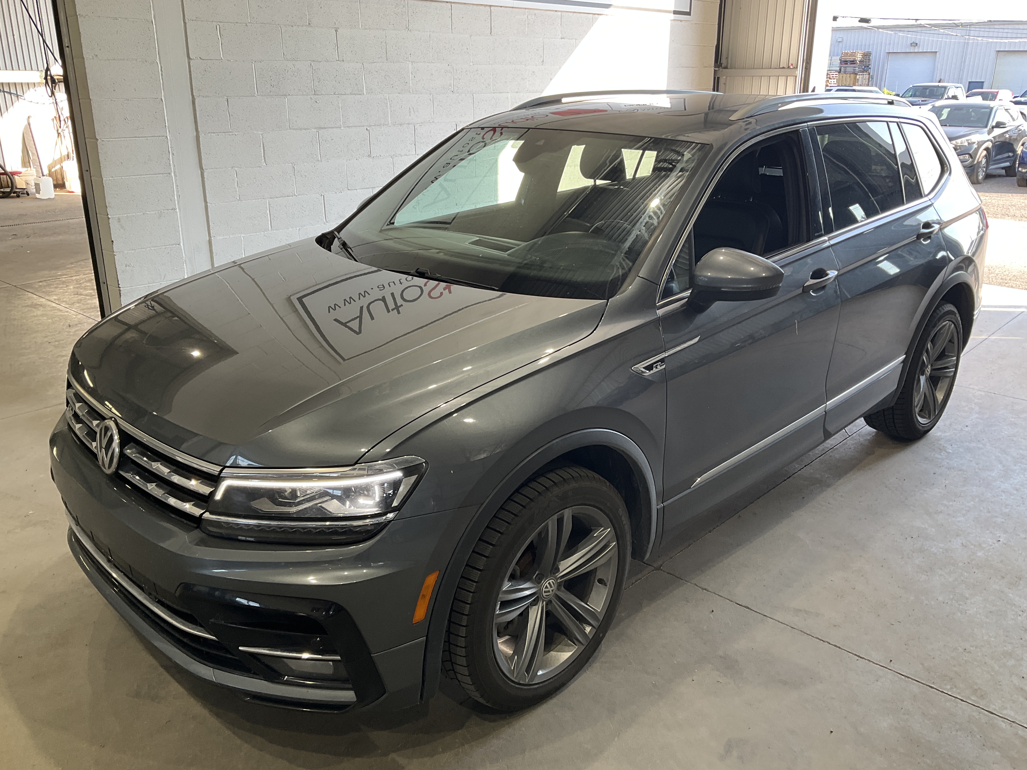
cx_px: 514
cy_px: 385
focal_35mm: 29
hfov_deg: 61.7
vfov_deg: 48.2
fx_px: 860
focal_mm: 3
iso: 40
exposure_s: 1/120
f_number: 1.8
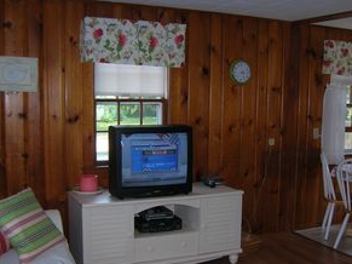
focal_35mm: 43
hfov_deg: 43.9
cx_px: 180
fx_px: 437
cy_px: 166
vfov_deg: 33.4
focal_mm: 5.7
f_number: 2.9
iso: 60
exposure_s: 1/60.1
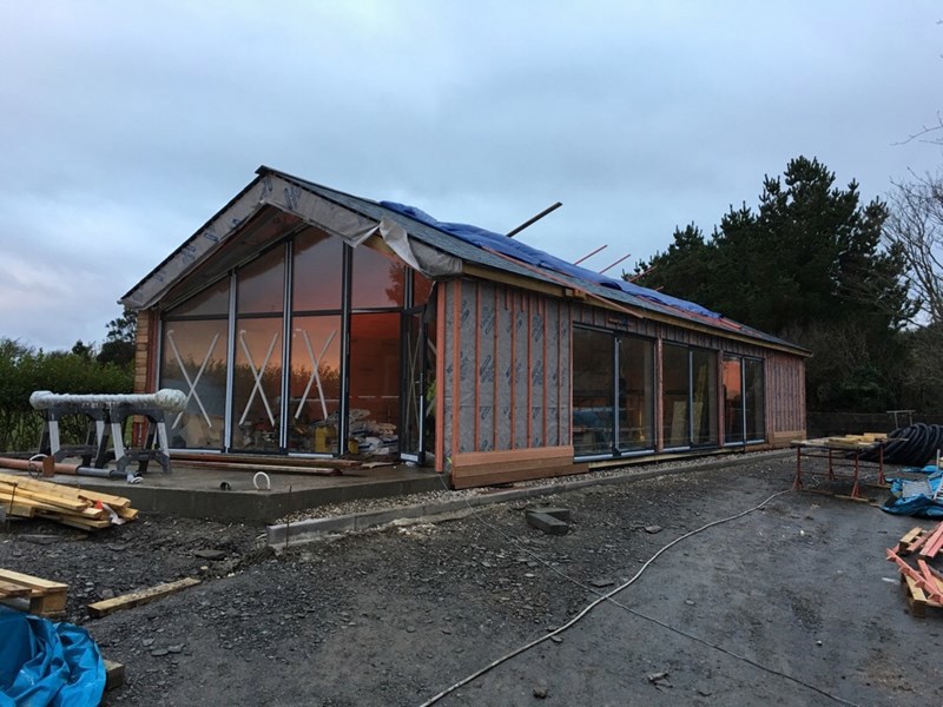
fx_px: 790
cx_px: 472
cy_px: 354
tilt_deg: +3.5
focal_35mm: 29
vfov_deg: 48.2
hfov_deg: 61.7
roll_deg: -1.4
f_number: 2.2
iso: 40
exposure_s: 1/33
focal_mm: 4.15
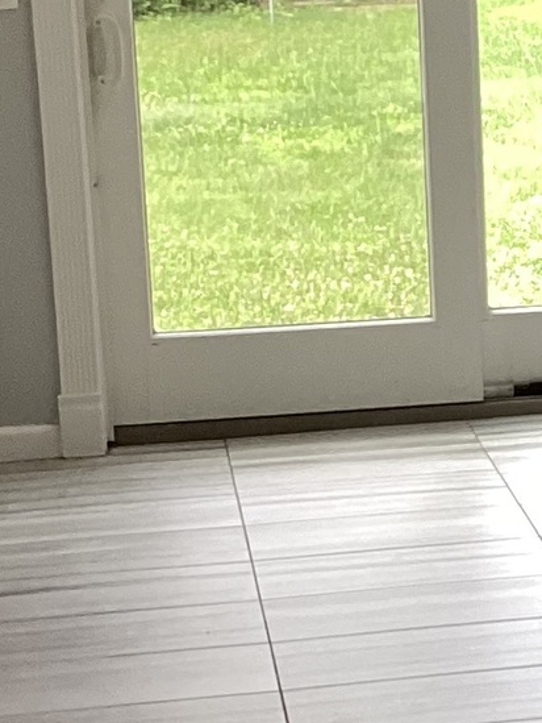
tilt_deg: -11.5
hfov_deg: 11.1
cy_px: 370
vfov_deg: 15.2
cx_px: 759
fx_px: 2713
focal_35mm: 130
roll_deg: +1.1
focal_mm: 3.3
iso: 80
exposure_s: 1/120
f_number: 2.4
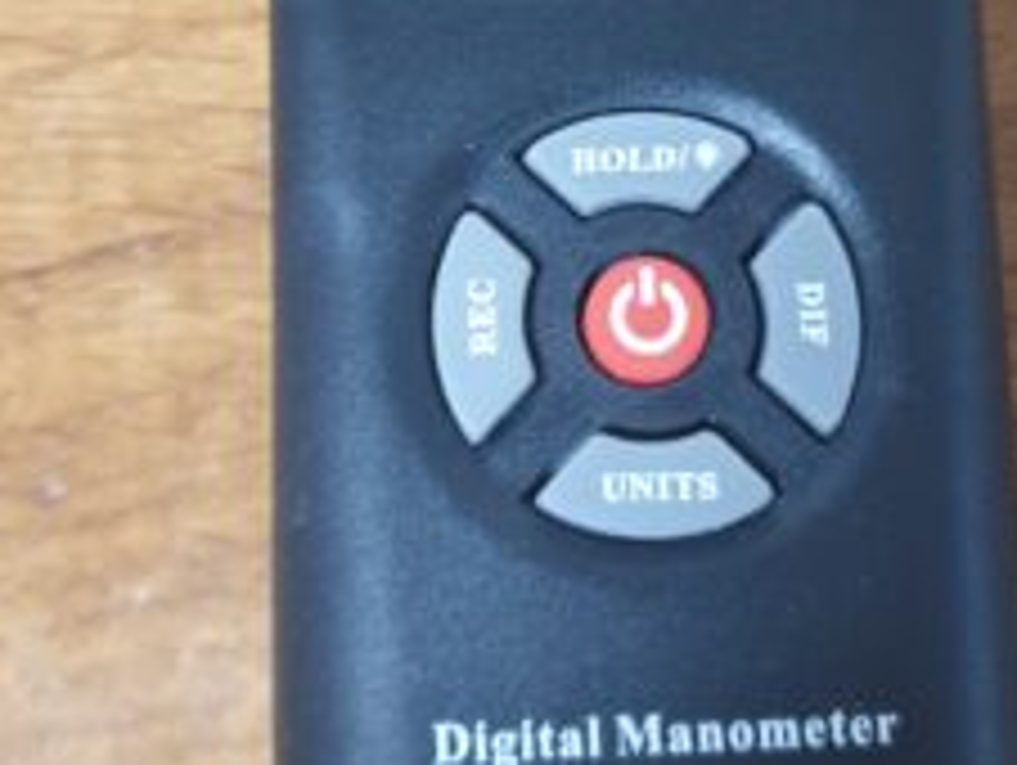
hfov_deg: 41.2
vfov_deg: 30.7
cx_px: 536
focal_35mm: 46
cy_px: 135
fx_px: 1353
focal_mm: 4.3
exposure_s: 1/17
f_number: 1.5
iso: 250
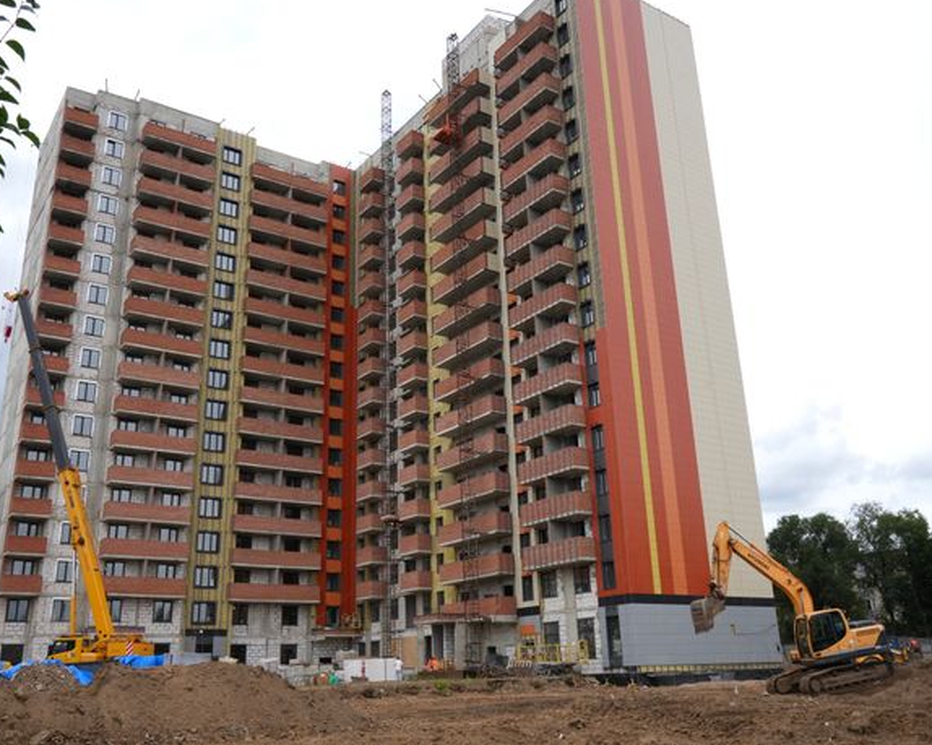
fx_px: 883
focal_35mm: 32
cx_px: 465
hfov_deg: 55.7
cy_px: 368
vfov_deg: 45.8
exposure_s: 1/250
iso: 1000
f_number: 16
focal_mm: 28
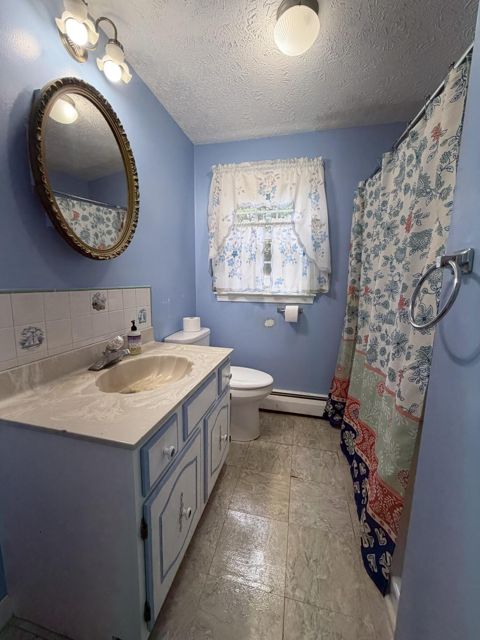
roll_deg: -1.3
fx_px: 259
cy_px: 320
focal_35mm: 14
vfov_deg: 102.1
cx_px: 240
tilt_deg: -9.2
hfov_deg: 85.7
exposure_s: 1/120
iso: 100
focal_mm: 2.22
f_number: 2.2
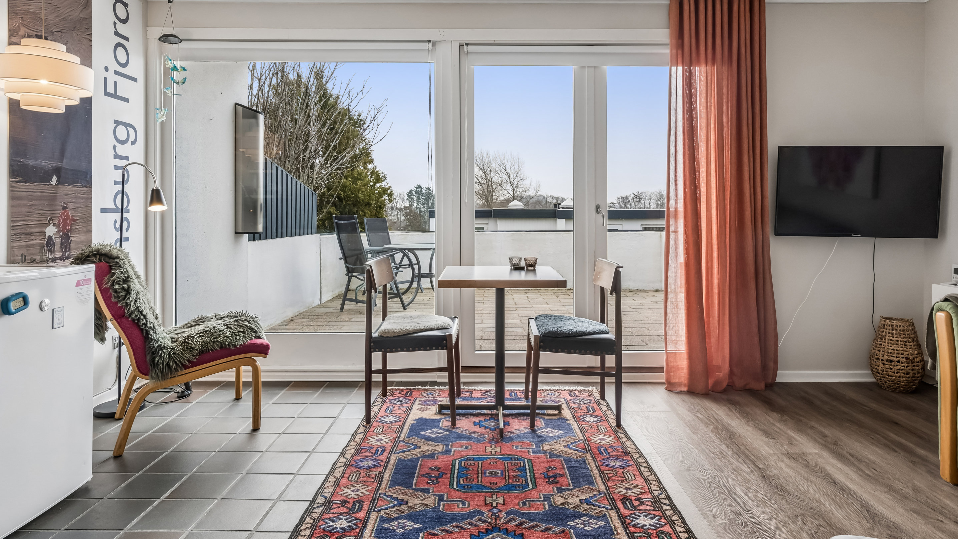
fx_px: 584
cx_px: 485
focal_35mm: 23
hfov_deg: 78.7
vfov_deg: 49.2
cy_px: 216
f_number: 8
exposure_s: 1/30
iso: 200
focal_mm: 14
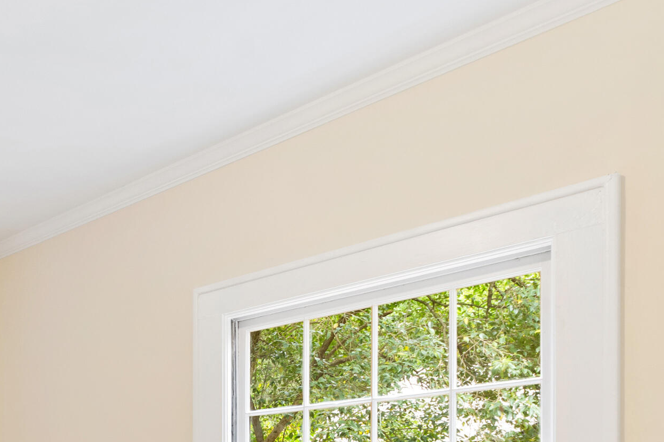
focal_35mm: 36
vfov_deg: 31.9
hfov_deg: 43.7
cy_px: 504
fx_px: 664
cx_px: -30
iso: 250
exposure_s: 1/4
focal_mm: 10
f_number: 8
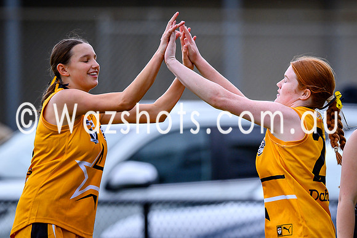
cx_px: 274
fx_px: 9244
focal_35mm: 932
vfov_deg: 1.5
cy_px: 183
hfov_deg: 2.2
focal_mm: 500
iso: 800
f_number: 4
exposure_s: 1/1600
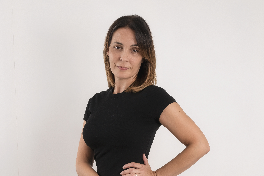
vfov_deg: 29.2
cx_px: 132
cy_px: 88
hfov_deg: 42.8
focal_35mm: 46
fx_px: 337
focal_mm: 46
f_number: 4
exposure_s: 1/160
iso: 100
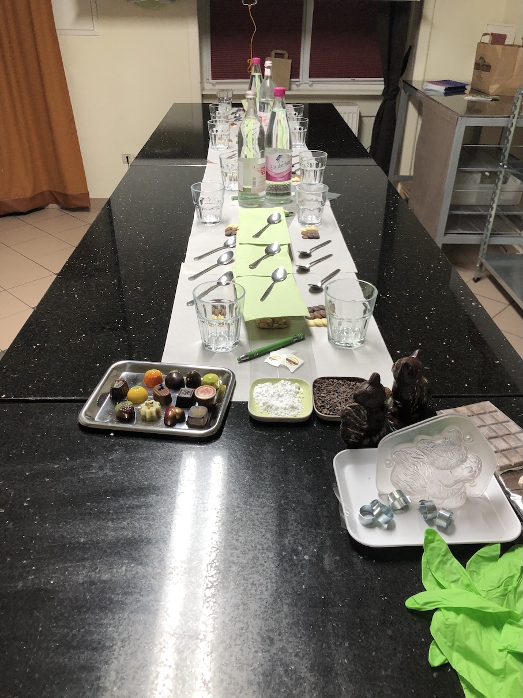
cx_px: 262
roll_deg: -1.6
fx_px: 564
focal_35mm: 28
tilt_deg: -32.2
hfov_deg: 49.7
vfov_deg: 63.5
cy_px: 349
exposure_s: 1/33
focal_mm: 4
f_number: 1.8
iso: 40
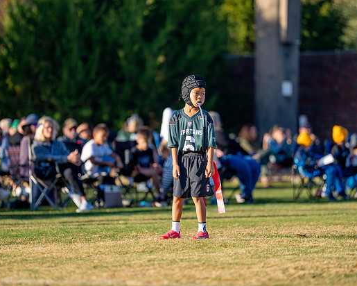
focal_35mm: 245
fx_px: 2589
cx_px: 180
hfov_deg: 7.9
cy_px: 137
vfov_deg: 6.3
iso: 200
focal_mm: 200
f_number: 2.8
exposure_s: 1/3200
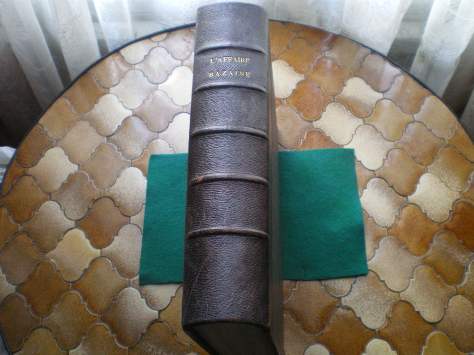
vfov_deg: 37.7
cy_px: 178
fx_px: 520
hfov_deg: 49.0
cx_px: 237
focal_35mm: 38
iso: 400
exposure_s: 1/30
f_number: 3.1
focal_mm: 6.3
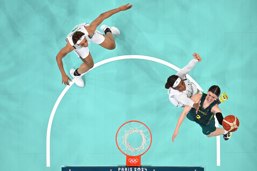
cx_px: 128
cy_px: 86
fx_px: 1713
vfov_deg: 5.7
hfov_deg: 8.6
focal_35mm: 240
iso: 3200
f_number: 5
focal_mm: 240
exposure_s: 1/1600
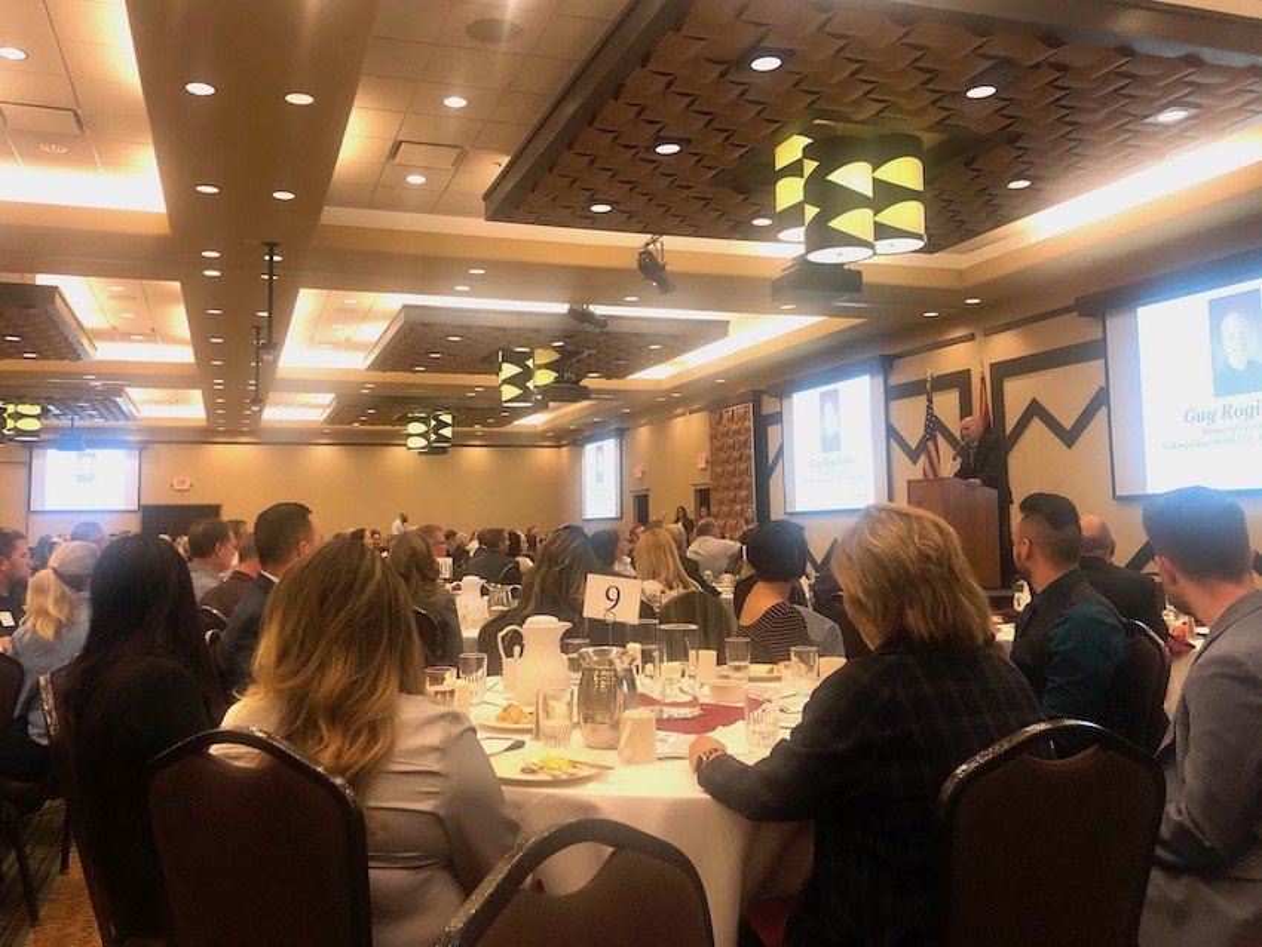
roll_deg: +0.5
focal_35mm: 28
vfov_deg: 49.8
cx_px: 631
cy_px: 474
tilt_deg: +4.1
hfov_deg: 63.4
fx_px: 1021
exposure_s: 1/24
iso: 32
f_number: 1.8
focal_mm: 4
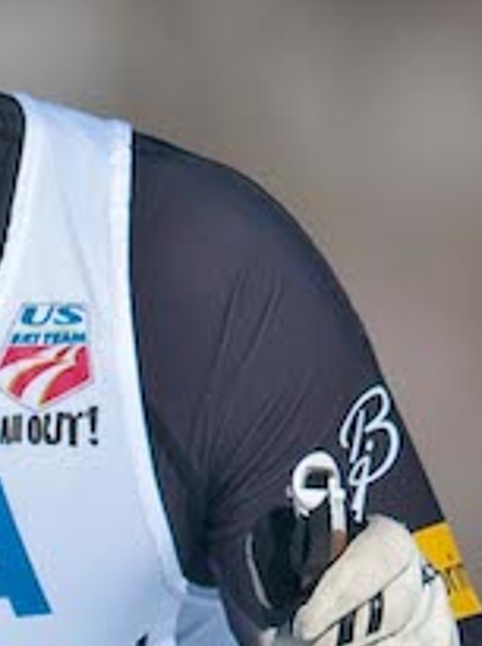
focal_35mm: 2862
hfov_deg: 0.5
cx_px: -63
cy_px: 1569
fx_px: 53302
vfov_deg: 0.7
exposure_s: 1/1500
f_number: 3.3
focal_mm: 300
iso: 200
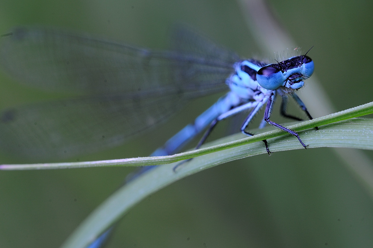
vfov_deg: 8.4
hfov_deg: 12.7
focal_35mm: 162
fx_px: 1676
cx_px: 183
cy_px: 119
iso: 200
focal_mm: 100
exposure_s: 6
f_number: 18
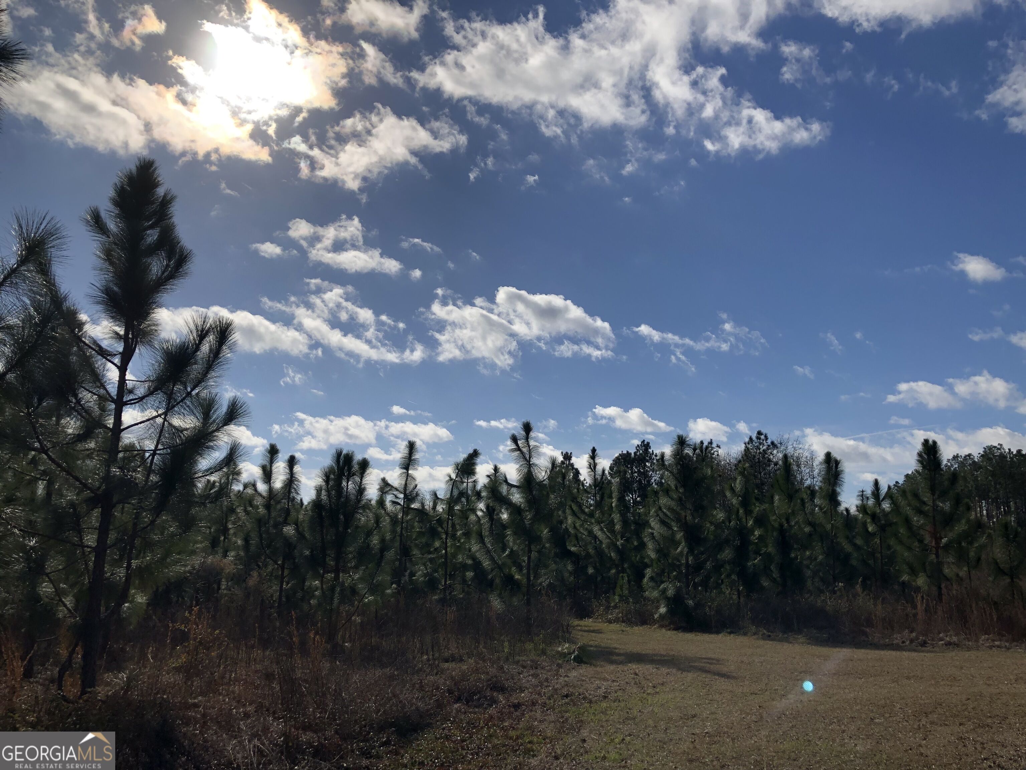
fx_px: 830
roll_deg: -0.9
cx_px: 513
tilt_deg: +12.0
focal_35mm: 28
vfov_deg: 49.7
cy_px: 385
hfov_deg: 63.4
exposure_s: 1/8130
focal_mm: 4
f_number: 1.8
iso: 25
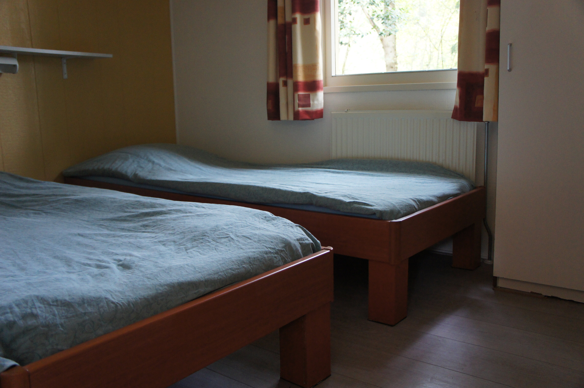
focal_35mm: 32
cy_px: 194
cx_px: 292
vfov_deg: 41.7
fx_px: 511
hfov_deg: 59.5
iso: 1250
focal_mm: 21
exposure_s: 1/40
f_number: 4
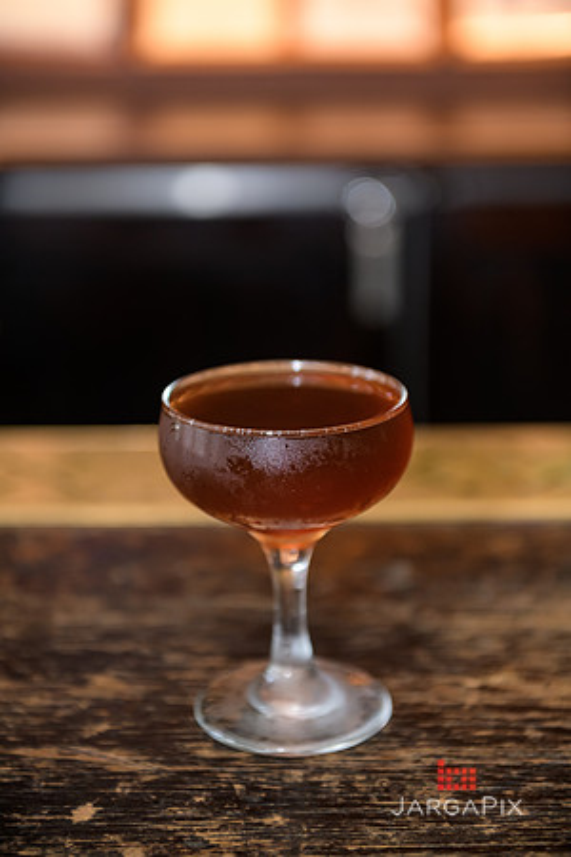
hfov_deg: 19.5
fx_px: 1665
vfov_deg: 28.8
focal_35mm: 70
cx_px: 286
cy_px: 428
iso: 1000
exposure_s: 1/125
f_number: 3.2
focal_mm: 70
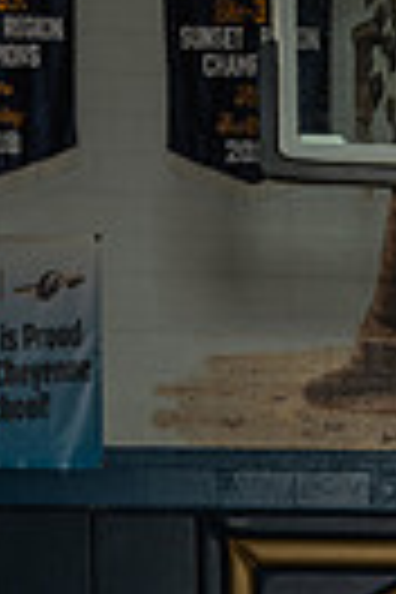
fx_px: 2029
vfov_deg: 15.2
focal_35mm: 123
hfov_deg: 10.6
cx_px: 652
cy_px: 940
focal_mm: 36
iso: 125
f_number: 7.1
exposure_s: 1/125
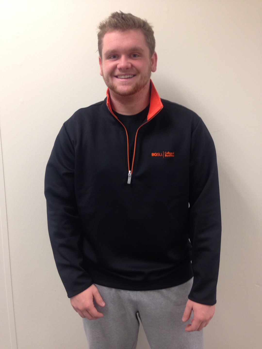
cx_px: 131
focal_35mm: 33
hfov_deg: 42.9
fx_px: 333
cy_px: 174
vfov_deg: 55.4
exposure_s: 1/20
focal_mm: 4.12
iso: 125
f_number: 2.4
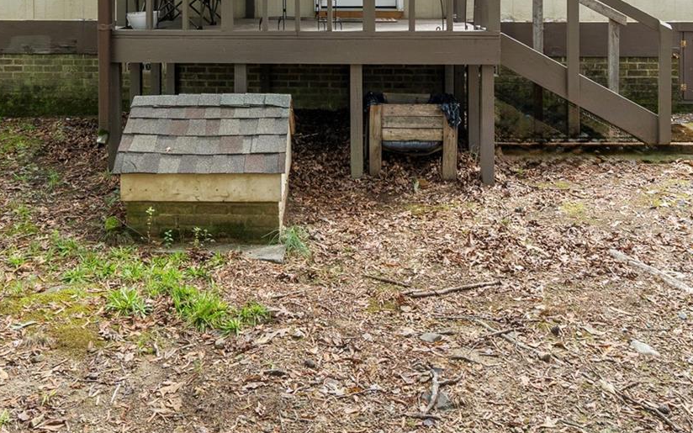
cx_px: 300
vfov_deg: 31.4
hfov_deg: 51.4
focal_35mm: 38
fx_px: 718
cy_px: 14
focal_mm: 10
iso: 250
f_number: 7.1
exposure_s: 1/30
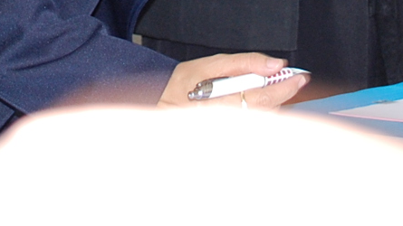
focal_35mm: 178
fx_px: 1902
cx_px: 30
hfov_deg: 12.0
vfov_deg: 6.5
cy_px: -330
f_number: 4.2
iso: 400
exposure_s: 1/50
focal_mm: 26
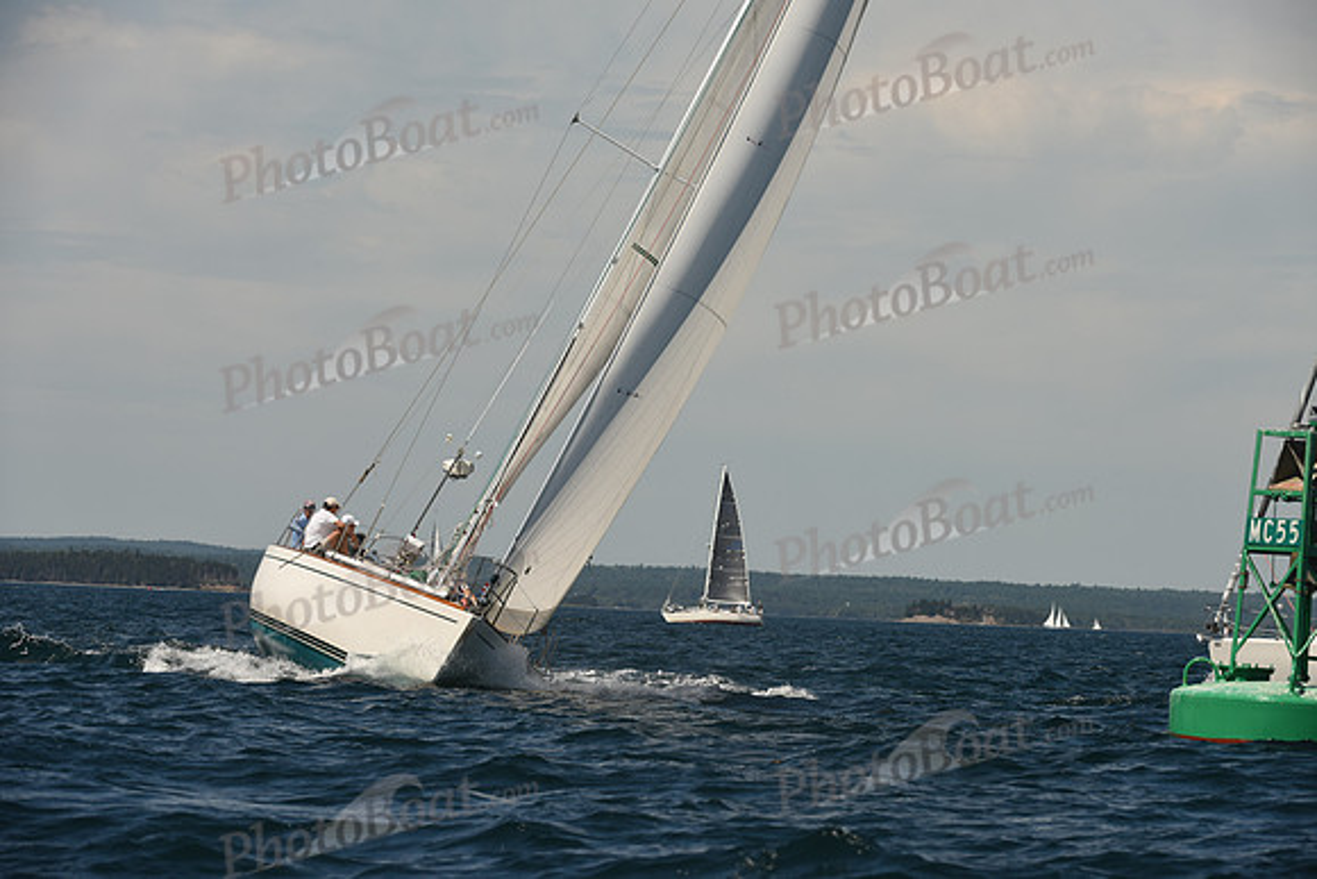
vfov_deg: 6.9
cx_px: 658
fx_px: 7318
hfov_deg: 10.3
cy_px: 440
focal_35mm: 200
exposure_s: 1/1000
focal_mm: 200
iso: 250
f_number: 7.1
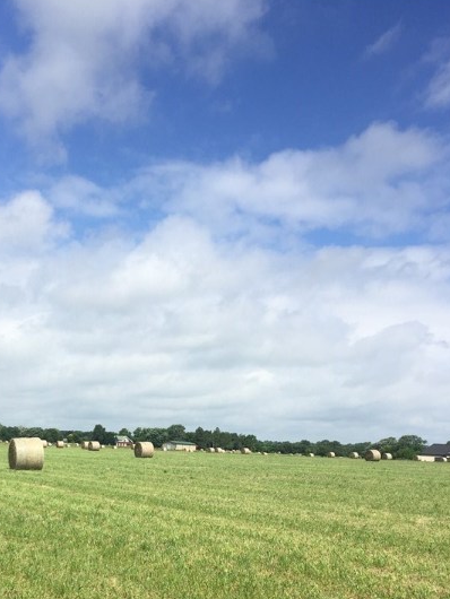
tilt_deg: +3.0
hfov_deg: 34.0
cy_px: 424
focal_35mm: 42
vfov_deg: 43.8
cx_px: 148
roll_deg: -2.4
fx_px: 727
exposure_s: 1/2083
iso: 32
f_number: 2.2
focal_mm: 4.15
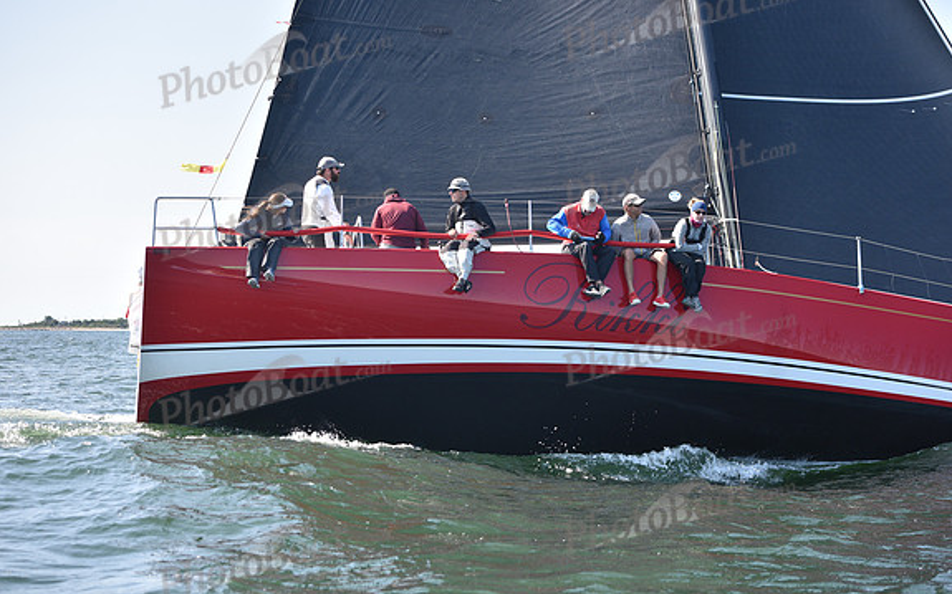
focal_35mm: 72
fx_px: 1867
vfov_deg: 18.1
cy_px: 280
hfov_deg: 28.6
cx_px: 478
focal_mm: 70
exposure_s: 1/1000
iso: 250
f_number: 4.5
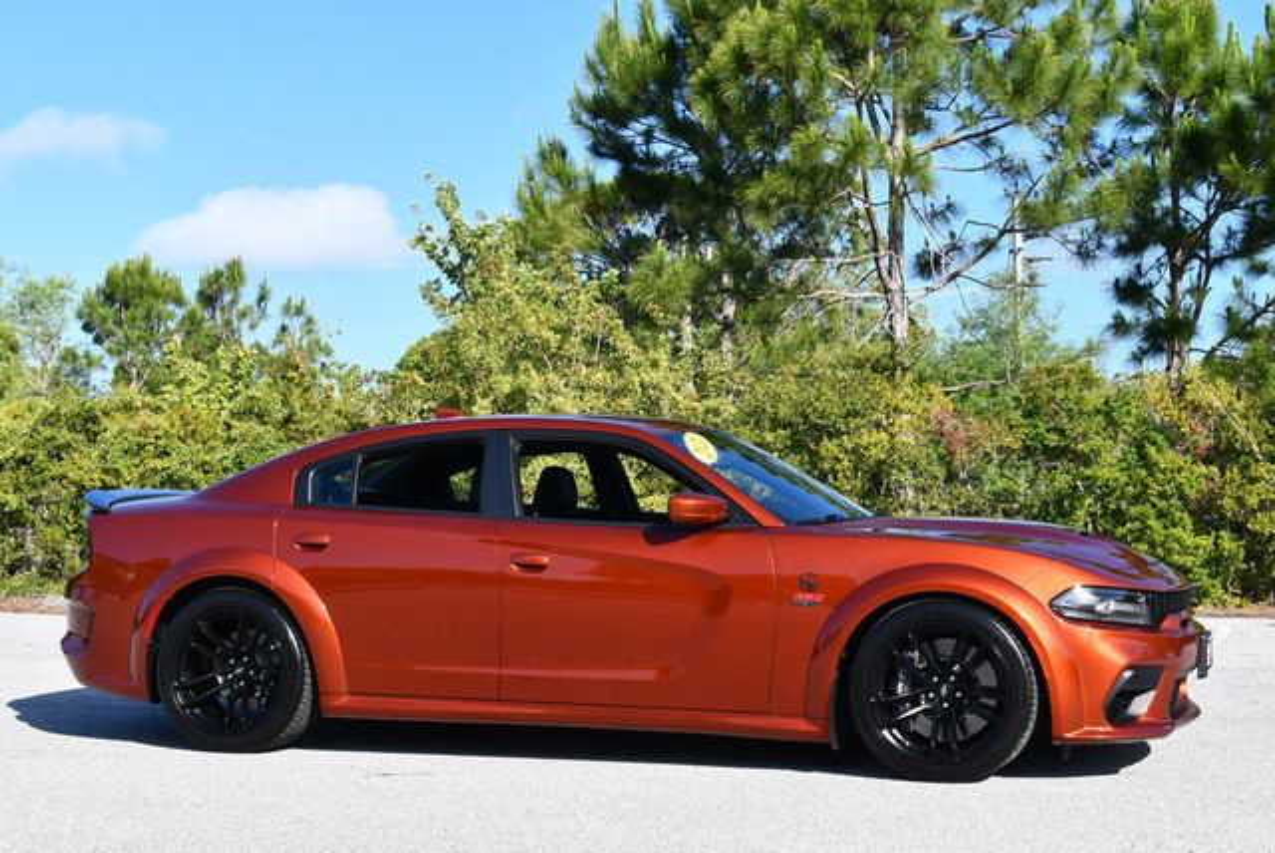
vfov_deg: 22.7
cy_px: 426
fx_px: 2127
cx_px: 638
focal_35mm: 60
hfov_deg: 33.4
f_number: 8
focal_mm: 30
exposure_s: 1/250
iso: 180
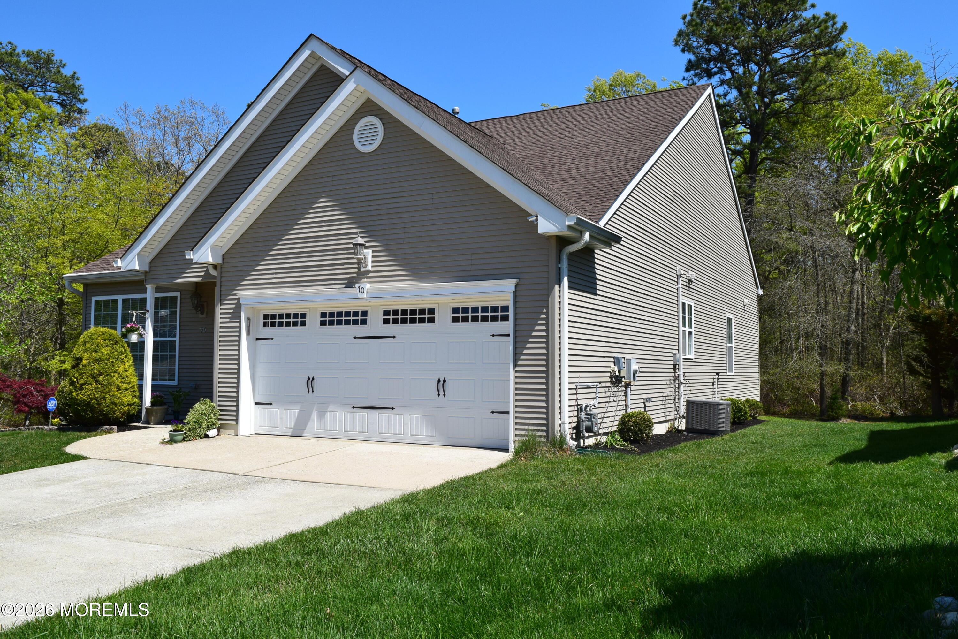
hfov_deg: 61.9
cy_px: 320
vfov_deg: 43.6
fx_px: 798
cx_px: 479
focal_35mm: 30
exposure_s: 1/500
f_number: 11
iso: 320
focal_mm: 20
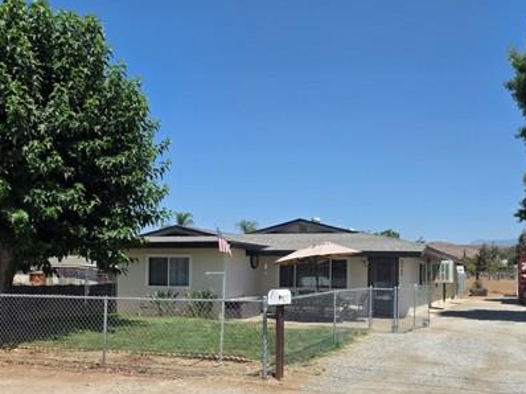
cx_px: 299
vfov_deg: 38.1
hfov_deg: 50.0
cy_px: 270
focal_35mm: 37
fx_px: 562
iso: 80
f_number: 1.7
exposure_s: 1/7944
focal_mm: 6.3
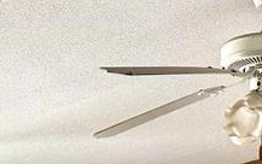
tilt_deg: -5.9
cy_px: 415
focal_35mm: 120
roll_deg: -0.6
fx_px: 858
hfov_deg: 17.3
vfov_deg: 9.5
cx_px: 80
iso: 200
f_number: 1.78
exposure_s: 1/87
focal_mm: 6.76
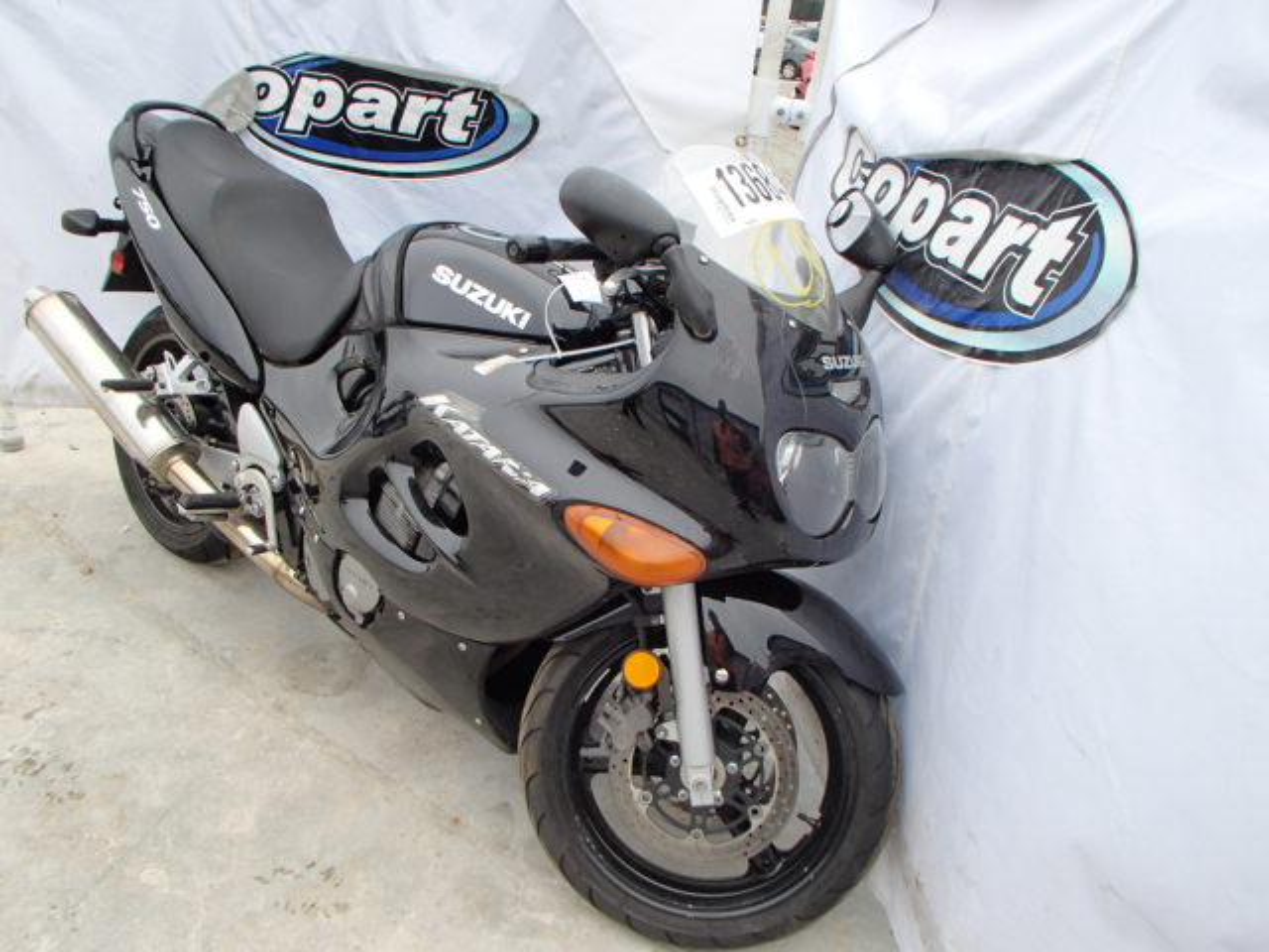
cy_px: 476
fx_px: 1026
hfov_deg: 63.4
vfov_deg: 49.7
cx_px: 634
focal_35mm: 28
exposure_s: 1/200
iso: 100
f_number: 3.9
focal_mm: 5
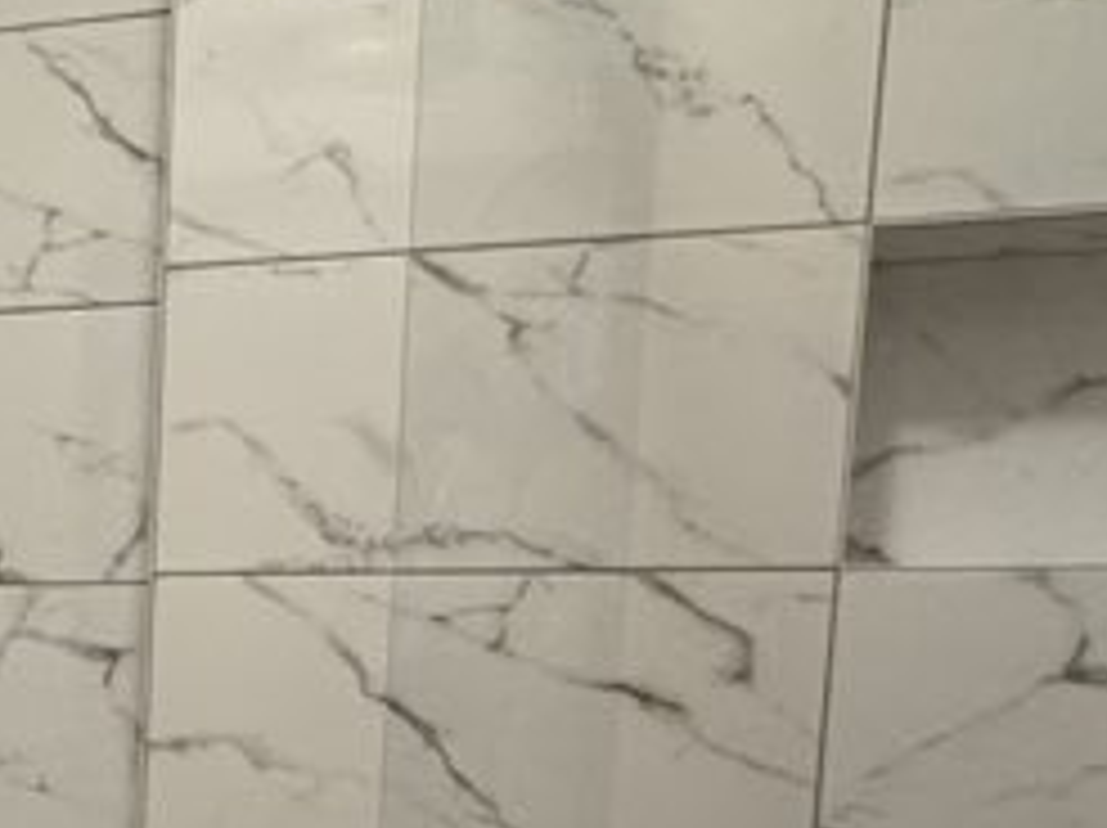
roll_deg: +0.2
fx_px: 1821
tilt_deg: -6.7
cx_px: -279
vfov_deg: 24.0
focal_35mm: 57
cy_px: 904
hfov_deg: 28.6
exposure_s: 1/50
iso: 640
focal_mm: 2.22
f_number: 2.2
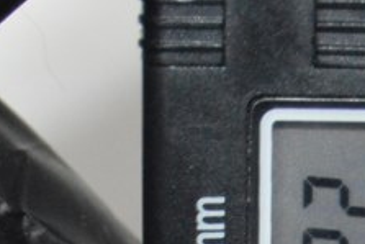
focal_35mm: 378
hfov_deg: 5.4
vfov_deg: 3.6
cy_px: 423
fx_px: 3838
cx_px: 309
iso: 2500
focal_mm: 55
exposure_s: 1/60
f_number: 5.6
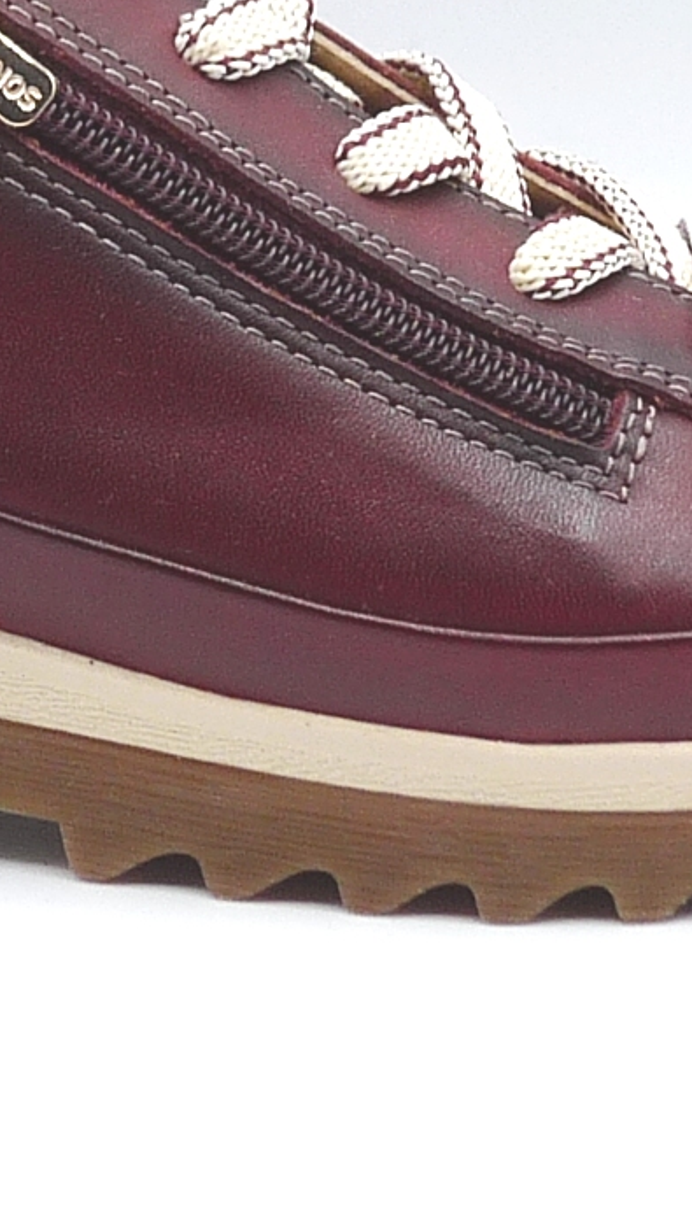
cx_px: 261
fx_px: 4048
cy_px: 312
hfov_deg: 9.8
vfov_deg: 17.2
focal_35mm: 124
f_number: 4
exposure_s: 1/200
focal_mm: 4.9
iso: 100
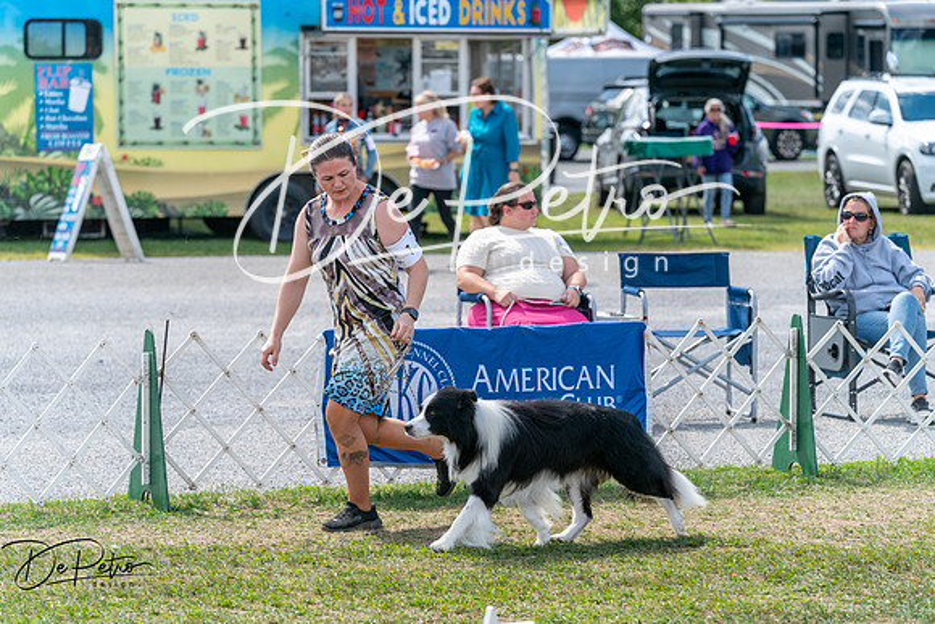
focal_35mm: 144
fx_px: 3741
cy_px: 312
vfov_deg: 9.5
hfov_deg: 14.2
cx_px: 468
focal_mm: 144
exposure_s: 1/2000
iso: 640
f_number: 5
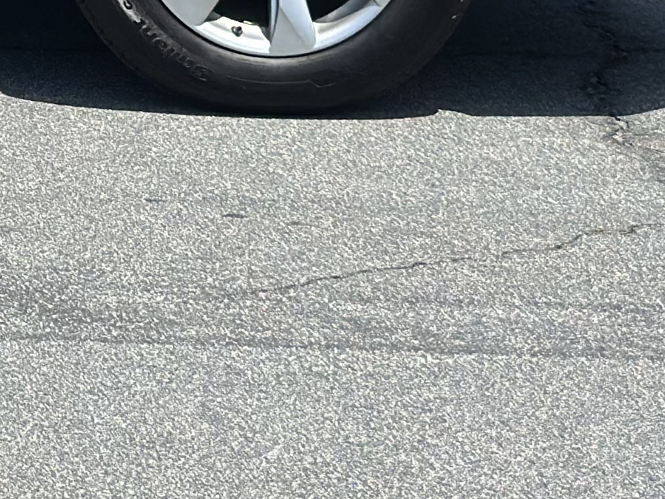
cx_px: -397
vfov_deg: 6.9
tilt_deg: -1.2
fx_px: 3959
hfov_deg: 9.3
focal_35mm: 206
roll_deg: -0.9
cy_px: -529
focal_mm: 6.86
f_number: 1.78
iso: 80
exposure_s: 1/3367
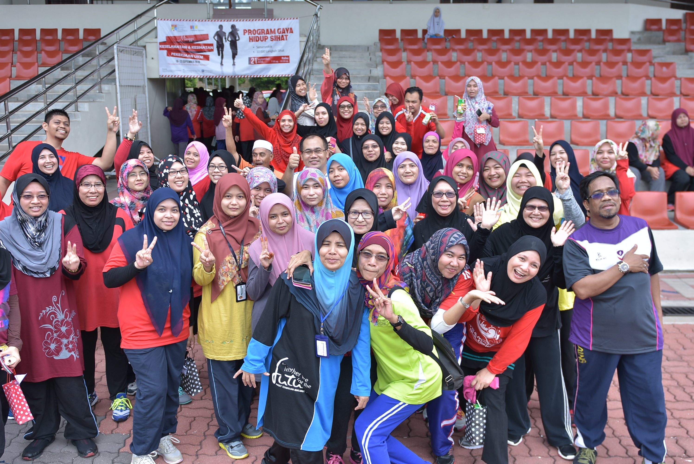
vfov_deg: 36.9
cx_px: 347
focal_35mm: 36
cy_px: 232
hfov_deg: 53.1
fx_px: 695
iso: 100
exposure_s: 1/200
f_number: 2.8
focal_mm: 24
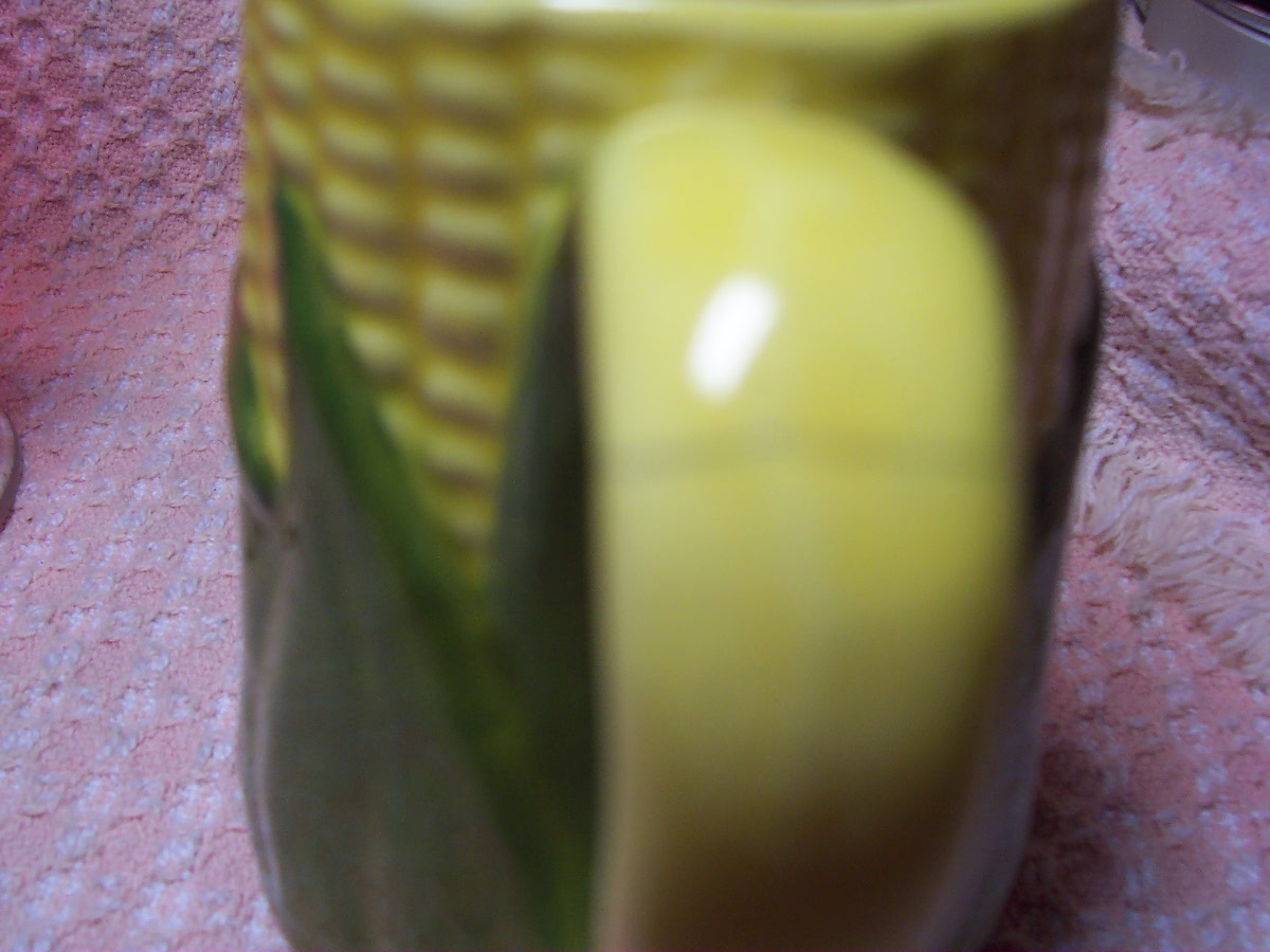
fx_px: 1357
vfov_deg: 38.7
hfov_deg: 50.1
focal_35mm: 37
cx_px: 635
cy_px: 476
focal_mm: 5.6
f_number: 2.8
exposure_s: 1/45
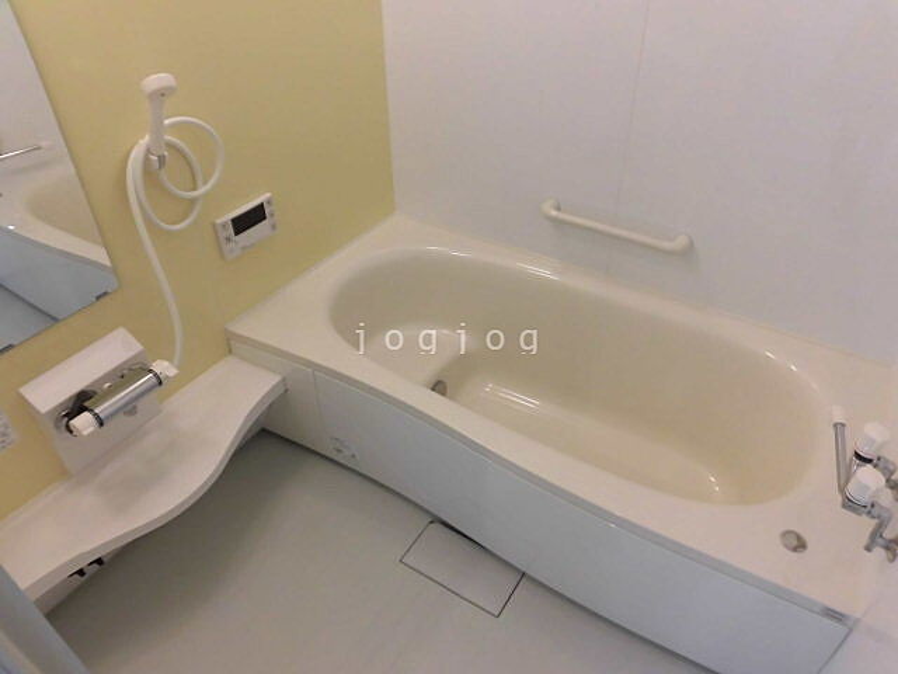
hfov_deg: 71.6
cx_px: 449
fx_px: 623
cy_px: 337
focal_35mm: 24
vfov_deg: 56.8
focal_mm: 4.3
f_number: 3.1
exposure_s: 1/50
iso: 250
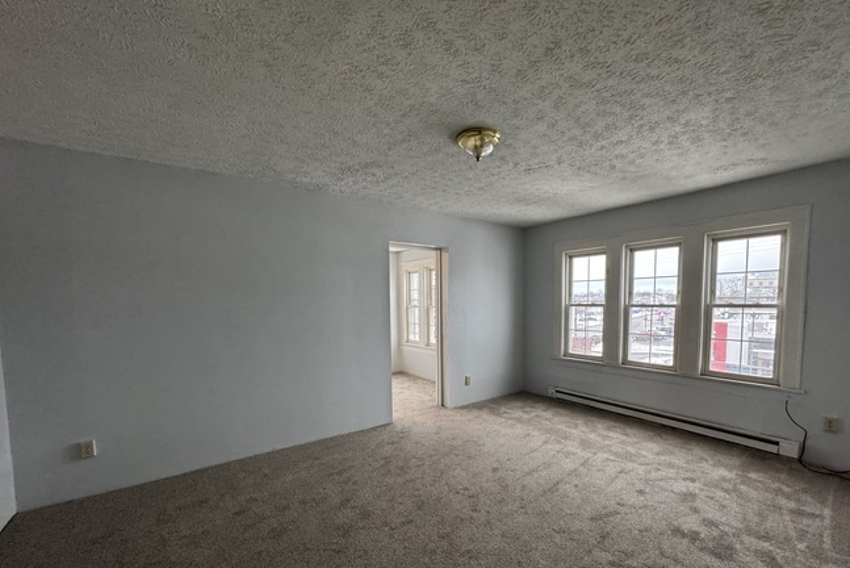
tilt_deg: -4.4
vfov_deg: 76.9
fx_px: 354
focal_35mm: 15
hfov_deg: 100.4
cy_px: 325
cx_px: 430
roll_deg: +0.3
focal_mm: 2.22
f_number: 2.2
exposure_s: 1/60
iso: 250
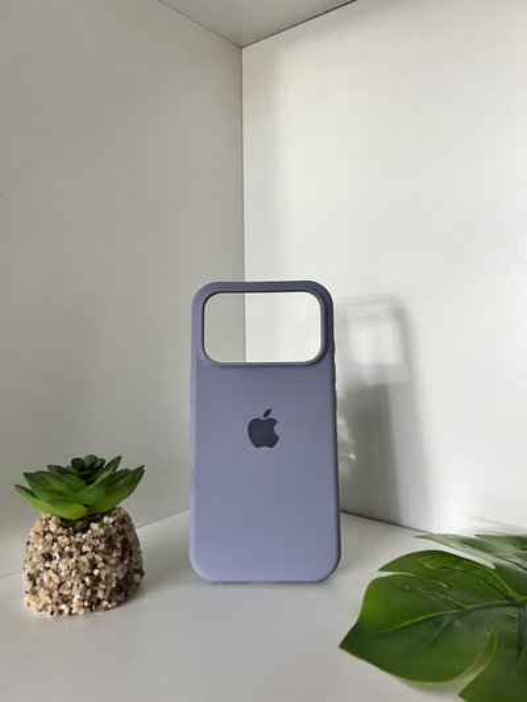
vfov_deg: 67.3
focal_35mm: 26
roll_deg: +1.8
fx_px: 528
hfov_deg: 53.1
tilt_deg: -4.0
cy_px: 351
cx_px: 264
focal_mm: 5.7
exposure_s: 1/60
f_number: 1.5
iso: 400
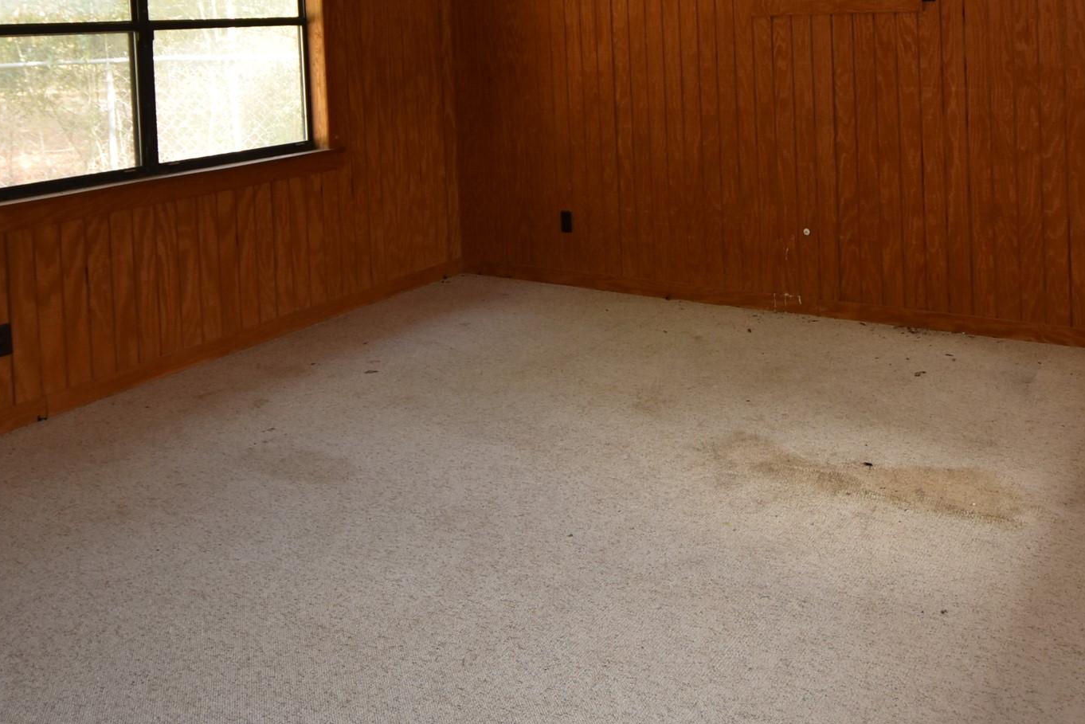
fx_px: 995
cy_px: 19
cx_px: 638
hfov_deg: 56.9
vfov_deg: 36.4
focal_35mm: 33
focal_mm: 10
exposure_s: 1/60
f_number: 4
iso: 400
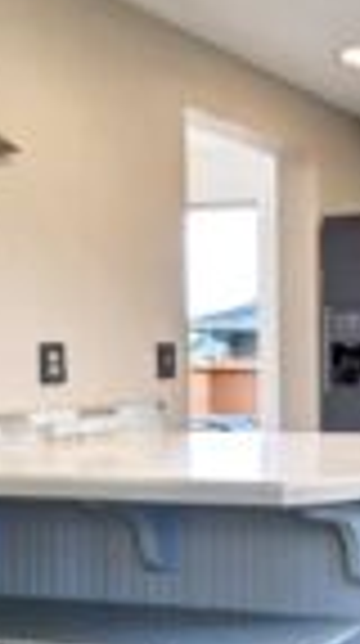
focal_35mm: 44
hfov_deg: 19.8
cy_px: 403
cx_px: 648
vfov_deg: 46.0
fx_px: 750
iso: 3200
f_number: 11
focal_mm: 10
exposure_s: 1/13
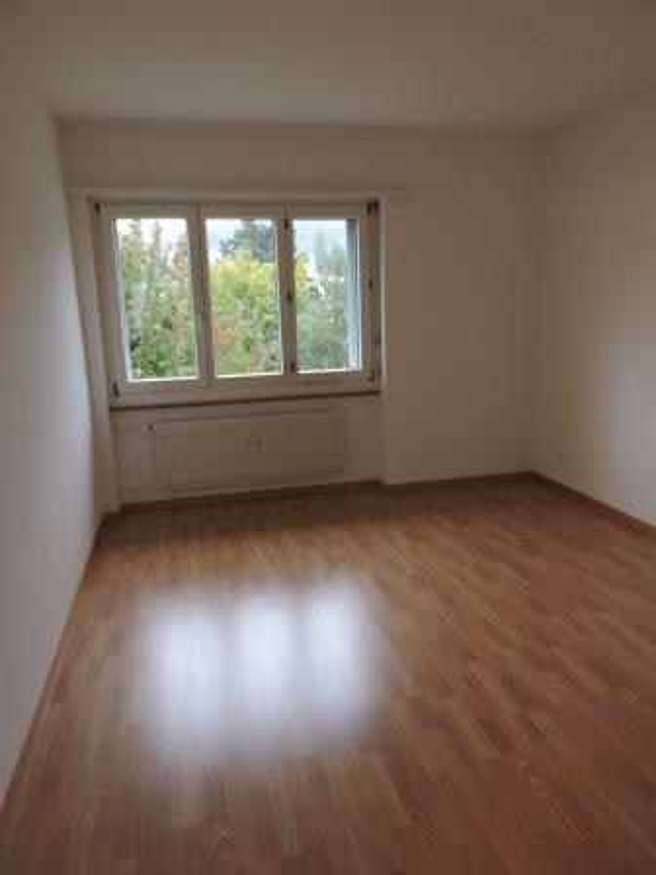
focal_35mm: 24
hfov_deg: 56.8
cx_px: 328
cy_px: 438
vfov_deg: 71.6
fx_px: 606
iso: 400
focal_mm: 4.3
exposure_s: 1/13
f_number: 3.3
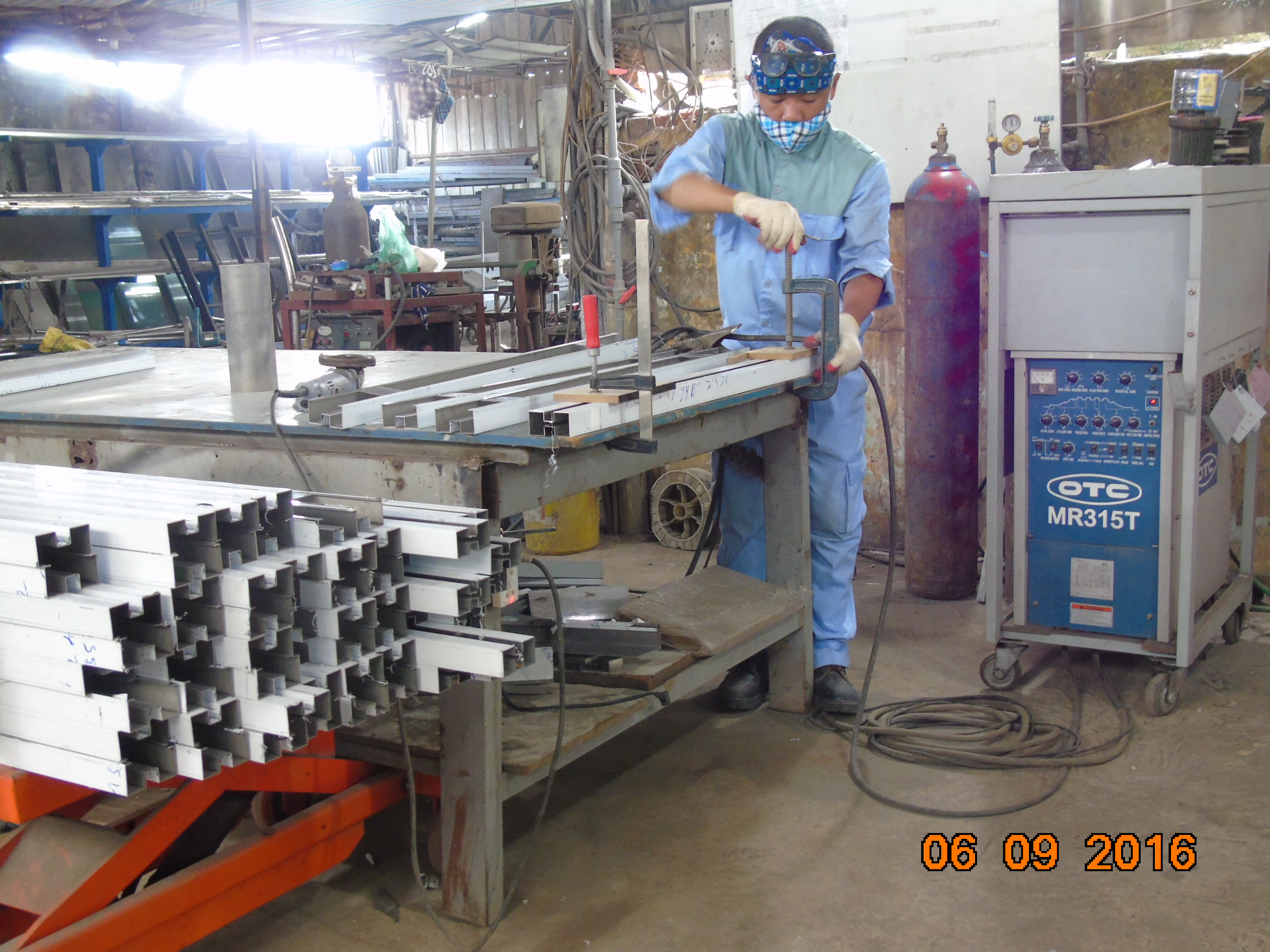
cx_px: 635
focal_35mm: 40
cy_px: 476
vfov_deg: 36.0
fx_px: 1468
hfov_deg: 46.8
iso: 400
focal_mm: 7.1
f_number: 3.9
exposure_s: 1/10
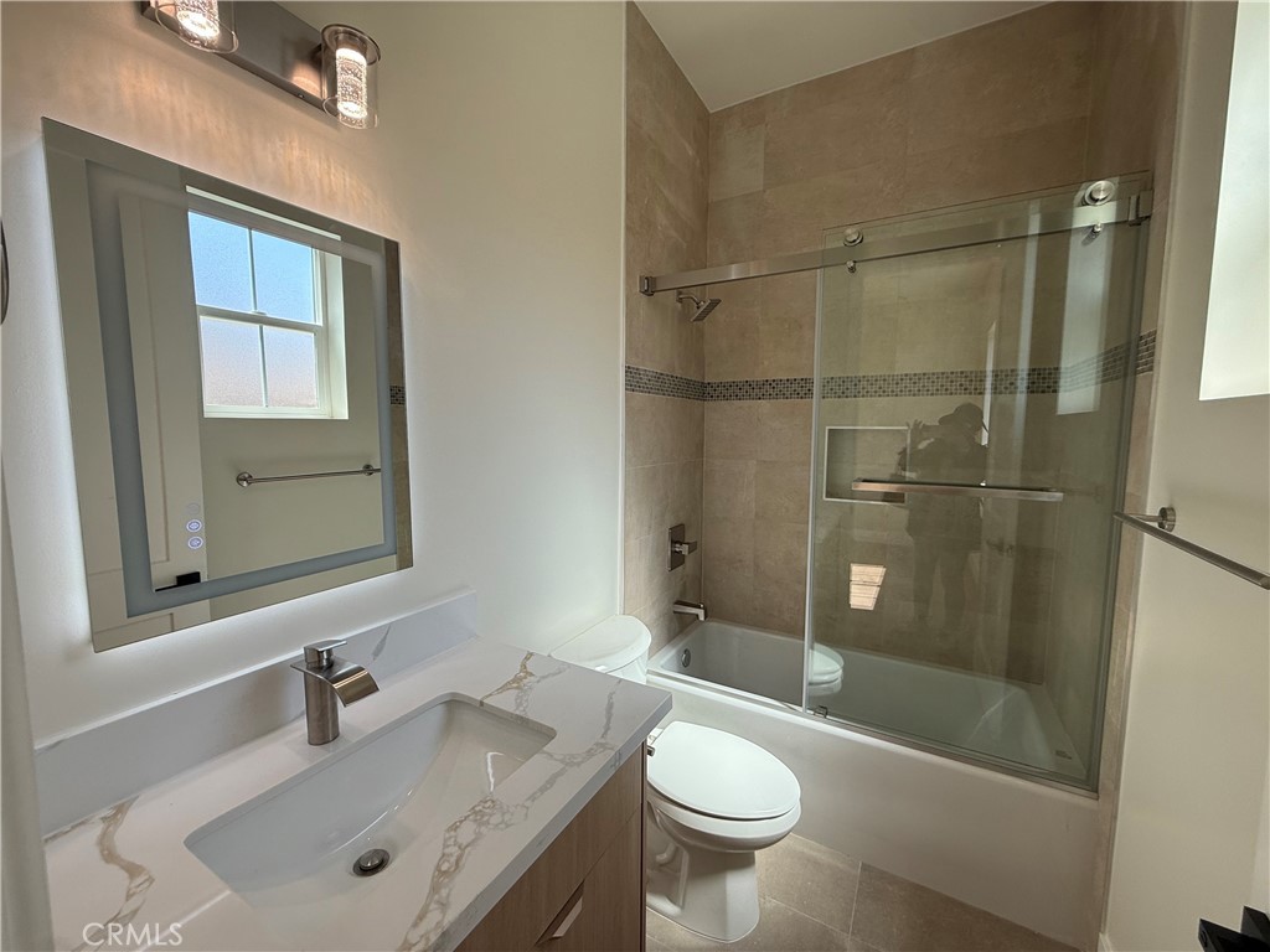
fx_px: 514
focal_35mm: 14
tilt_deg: -4.7
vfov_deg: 85.7
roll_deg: -0.6
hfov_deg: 102.1
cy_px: 476
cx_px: 635
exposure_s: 1/214
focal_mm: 2.22
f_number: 2.2
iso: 50
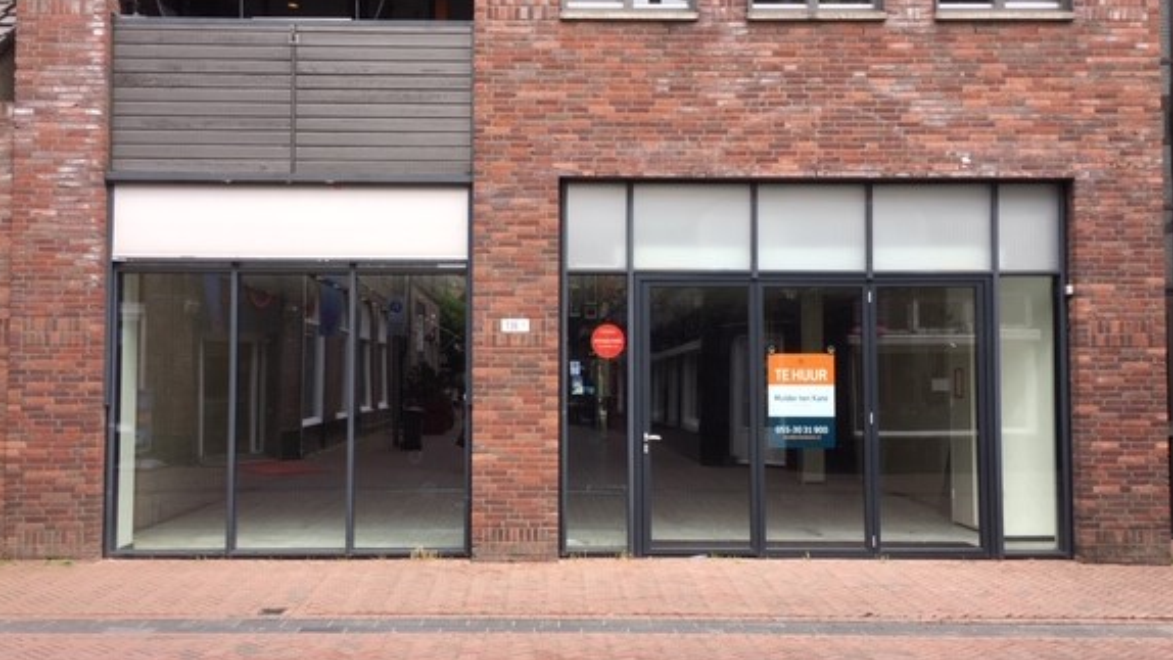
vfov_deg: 36.6
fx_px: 995
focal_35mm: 32
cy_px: 292
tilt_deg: +3.1
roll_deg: -0.2
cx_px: 589
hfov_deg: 61.0
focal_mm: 4.15
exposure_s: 1/219
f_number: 2.2
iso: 25
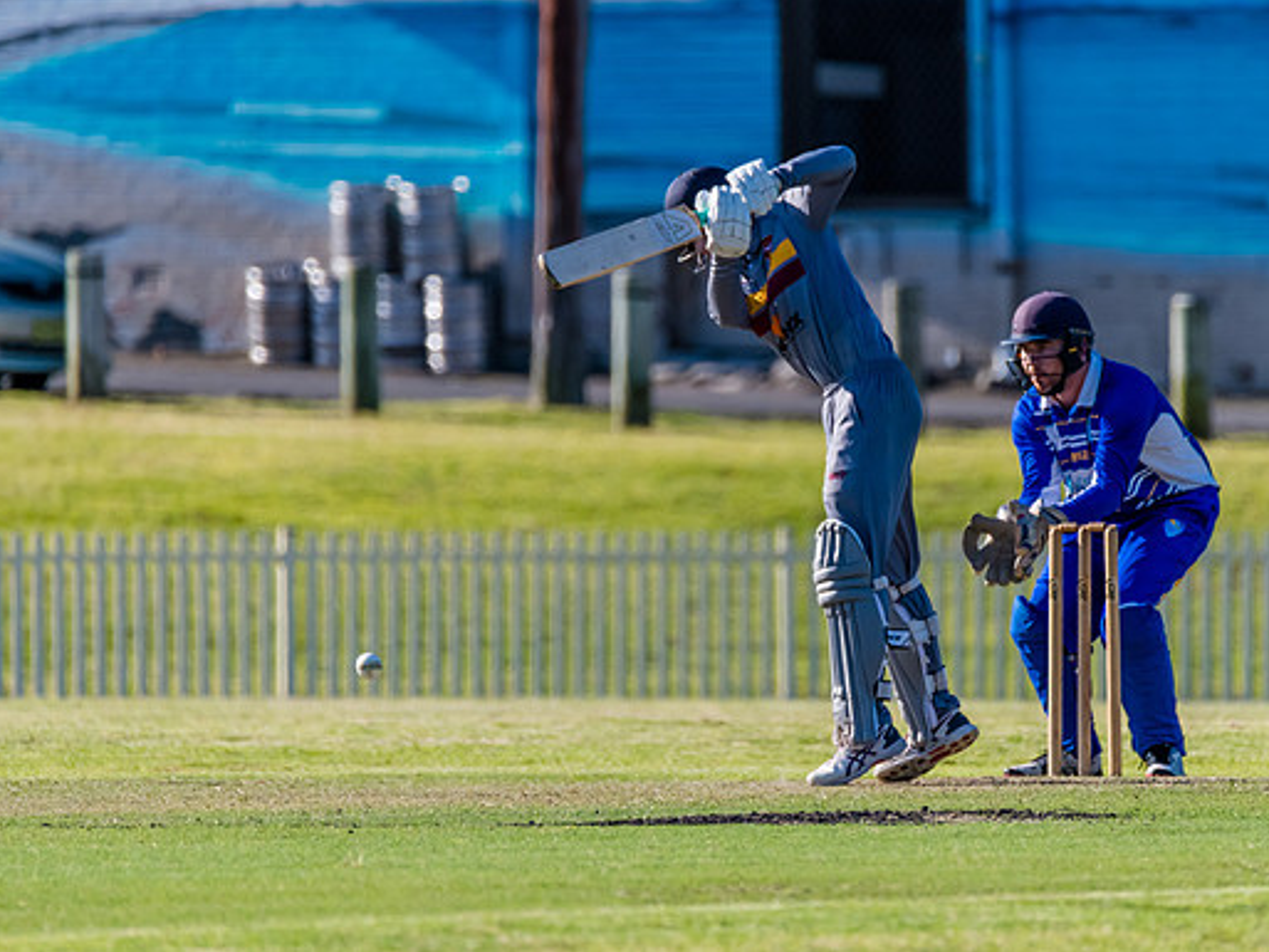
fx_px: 27428
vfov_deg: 2.0
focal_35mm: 748
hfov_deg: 2.7
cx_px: 759
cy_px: 481
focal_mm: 600
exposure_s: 1/2000
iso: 640
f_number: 6.3
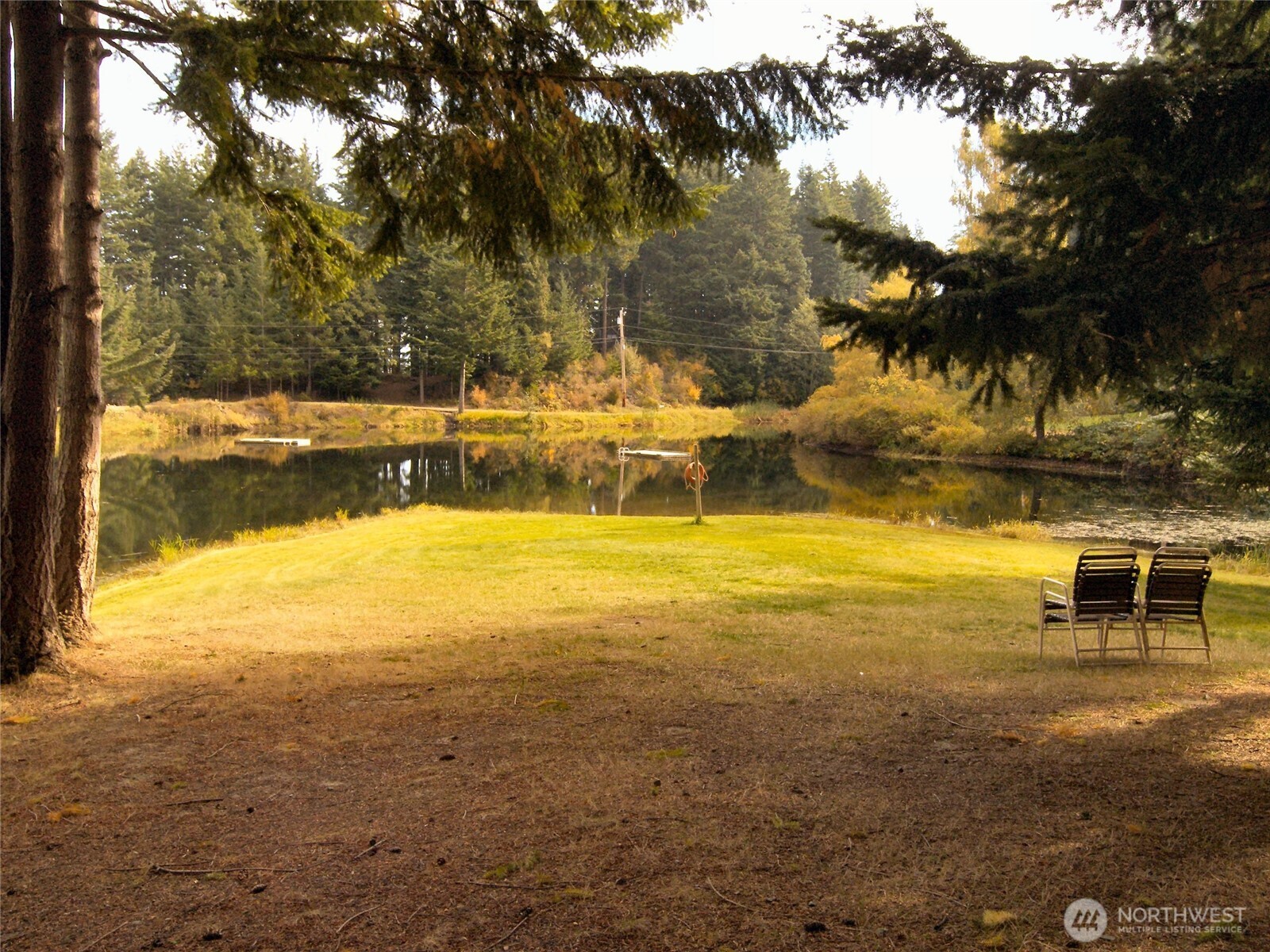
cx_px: 635
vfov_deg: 46.8
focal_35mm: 30
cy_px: 476
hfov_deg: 60.0
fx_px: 1101
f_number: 3.2
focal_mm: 6.4
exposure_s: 1/800
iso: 200
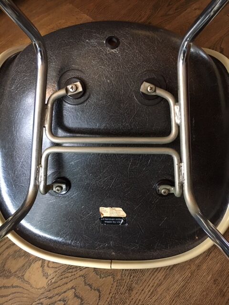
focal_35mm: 29
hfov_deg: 48.2
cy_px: 152
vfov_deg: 61.7
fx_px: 256
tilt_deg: -67.4
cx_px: 114
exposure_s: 1/25
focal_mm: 4.15
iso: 200
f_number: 2.2
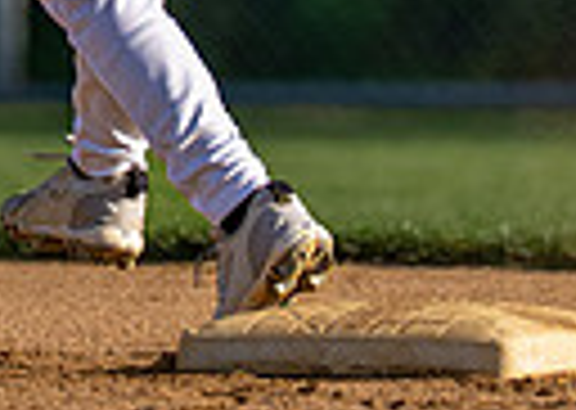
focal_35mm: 1736
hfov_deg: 1.2
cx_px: 69
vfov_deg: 0.8
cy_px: -674
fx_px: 28354
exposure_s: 1/3200
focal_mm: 200
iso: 160
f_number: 2.8
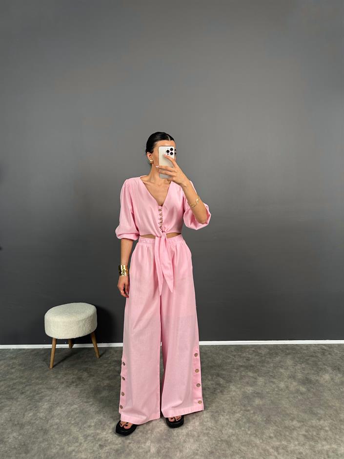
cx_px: 172
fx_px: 318
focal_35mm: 24
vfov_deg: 71.6
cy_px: 230
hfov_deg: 56.8
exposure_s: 1/121
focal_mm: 6.86
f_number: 1.78
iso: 100
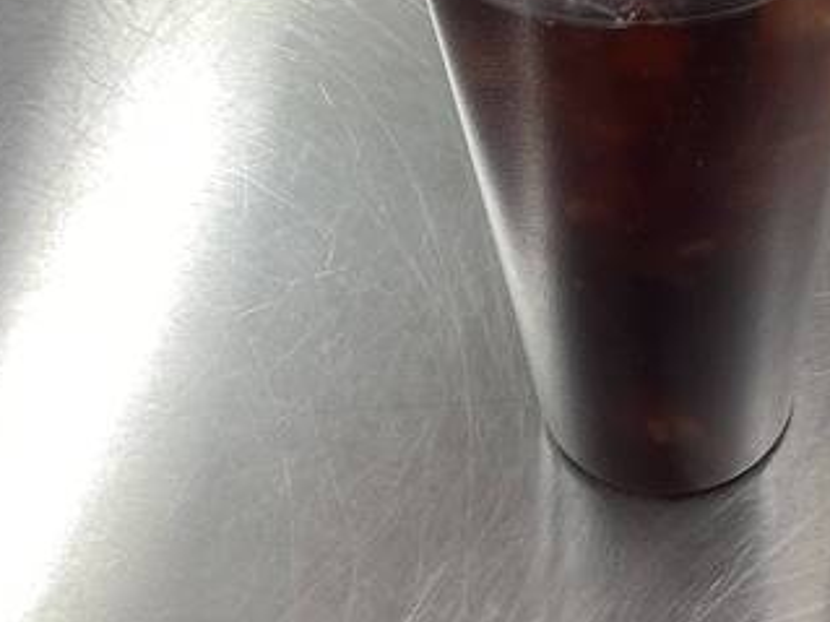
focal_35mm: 57
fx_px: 1366
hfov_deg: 32.9
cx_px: 661
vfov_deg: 25.3
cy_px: 156
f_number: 2.4
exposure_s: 1/60
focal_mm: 3.3
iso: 50
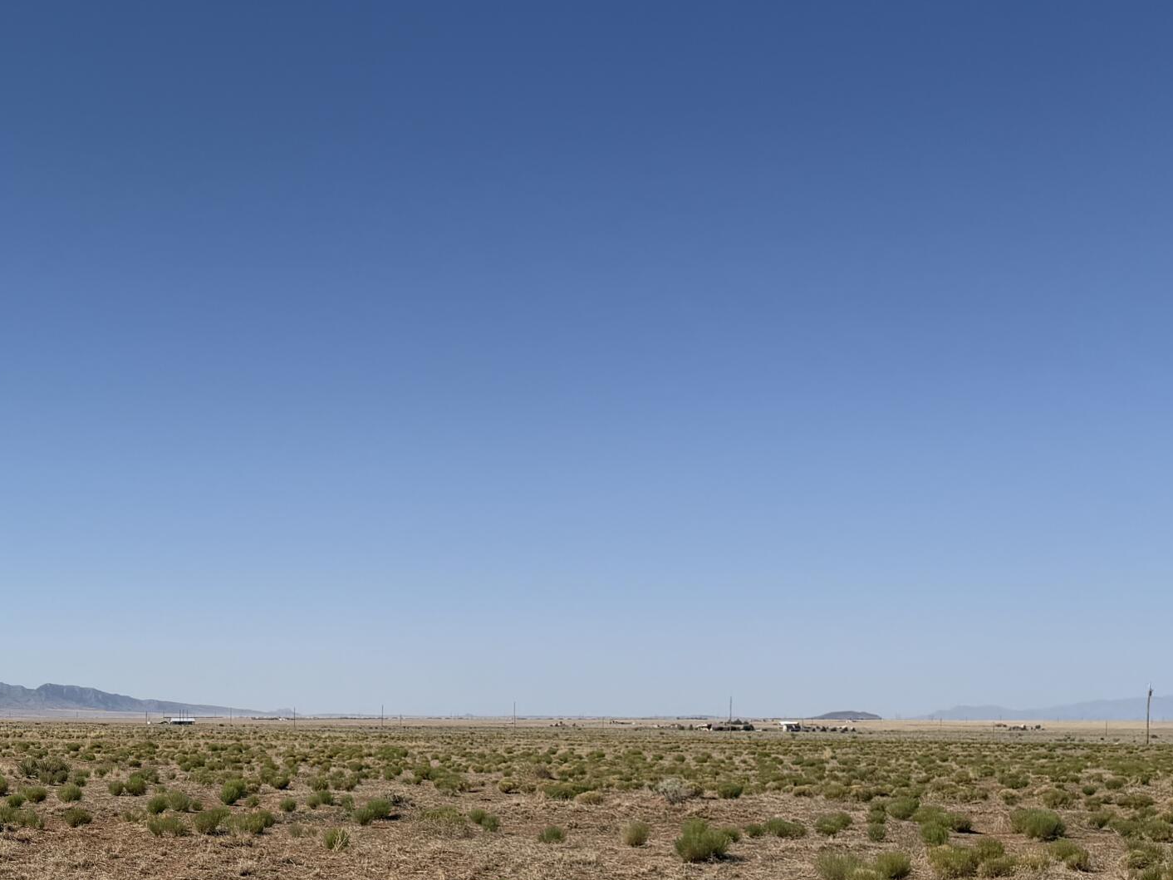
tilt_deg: -2.4
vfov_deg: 27.7
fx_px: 1728
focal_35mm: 51
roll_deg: +0.2
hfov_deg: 33.7
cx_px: -43
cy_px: 760
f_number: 1.78
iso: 80
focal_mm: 6.76
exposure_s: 1/8130
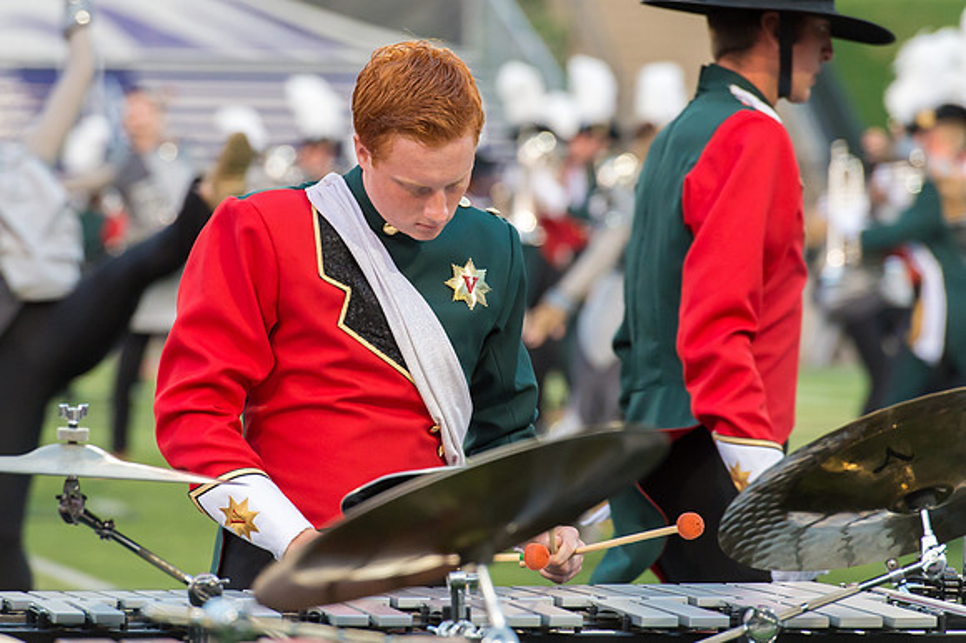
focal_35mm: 260
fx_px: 6982
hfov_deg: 7.9
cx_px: 409
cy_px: 251
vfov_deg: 5.3
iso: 3200
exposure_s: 1/640
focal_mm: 200
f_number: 5
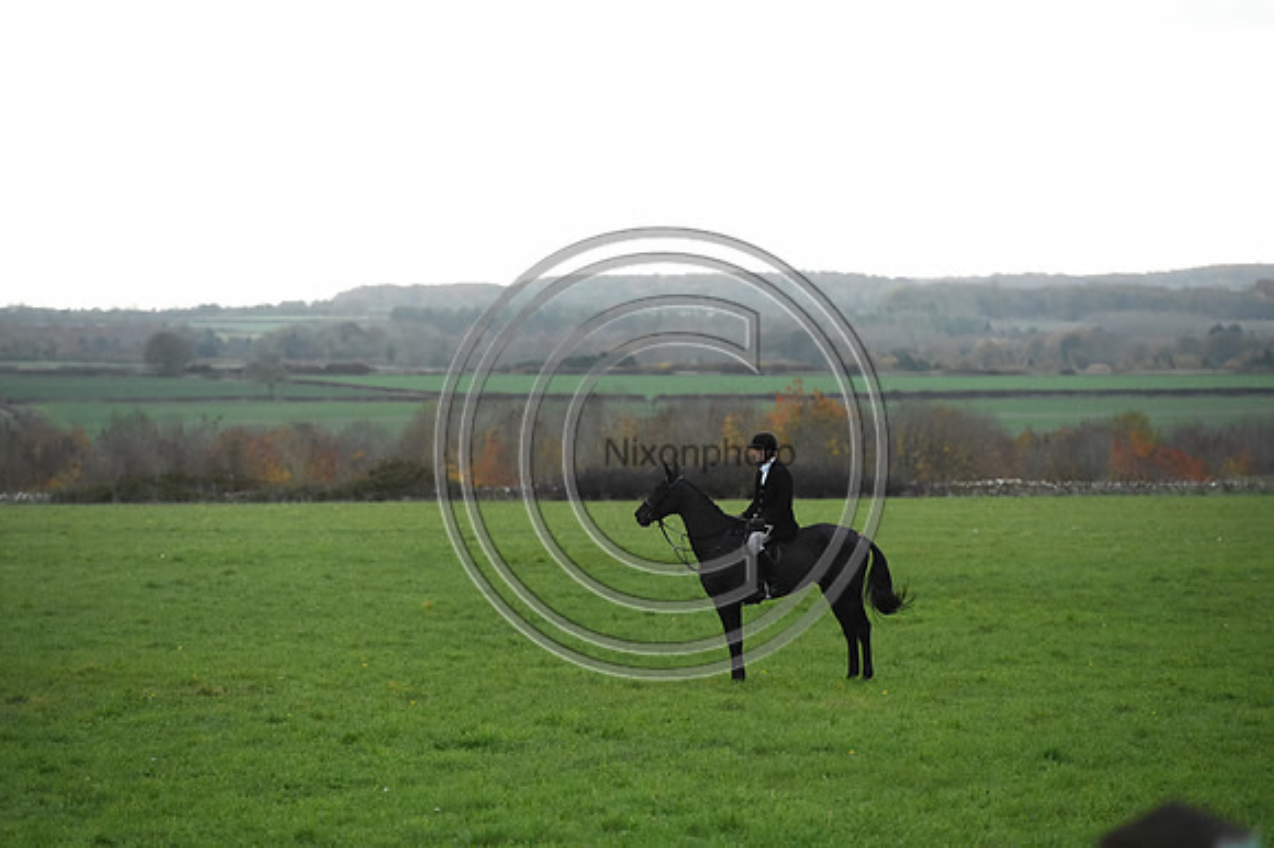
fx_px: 7073
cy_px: 424
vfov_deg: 6.9
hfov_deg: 10.3
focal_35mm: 200
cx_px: 637
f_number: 5
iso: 4500
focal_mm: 200
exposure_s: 1/1000
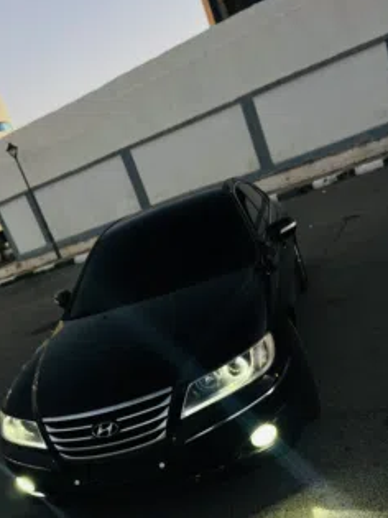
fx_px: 494
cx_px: 192
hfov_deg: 42.9
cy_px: 314
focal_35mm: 33
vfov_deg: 54.9
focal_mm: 5.1
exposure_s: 1/50
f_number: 1.6
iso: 125
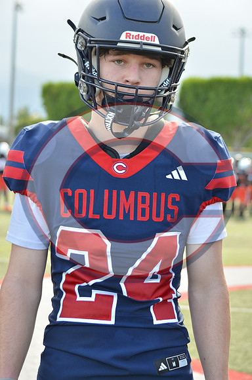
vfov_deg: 19.5
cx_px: 126
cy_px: 190
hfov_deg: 13.0
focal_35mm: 105
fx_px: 1108
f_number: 5
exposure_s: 1/500
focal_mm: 70
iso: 500
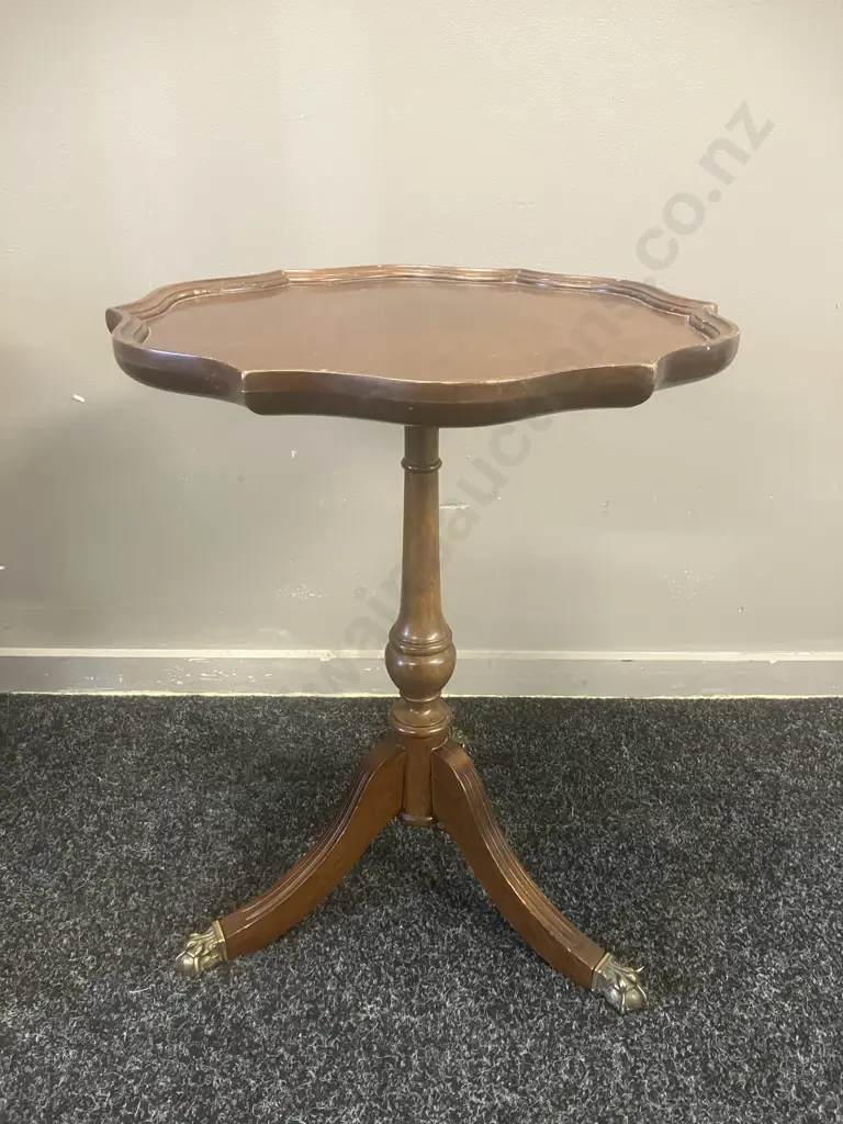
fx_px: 909
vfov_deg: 63.4
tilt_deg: -24.0
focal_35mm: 28
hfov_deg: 49.7
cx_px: 422
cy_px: 562
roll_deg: -0.3
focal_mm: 3.99
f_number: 1.8
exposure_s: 1/33
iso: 400
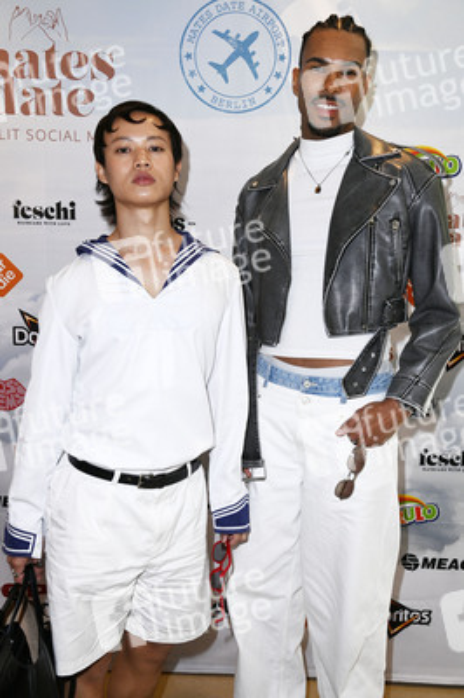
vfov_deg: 50.7
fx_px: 736
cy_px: 349
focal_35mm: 38
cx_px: 232
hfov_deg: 35.0
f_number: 5.6
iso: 800
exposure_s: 1/250
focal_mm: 38
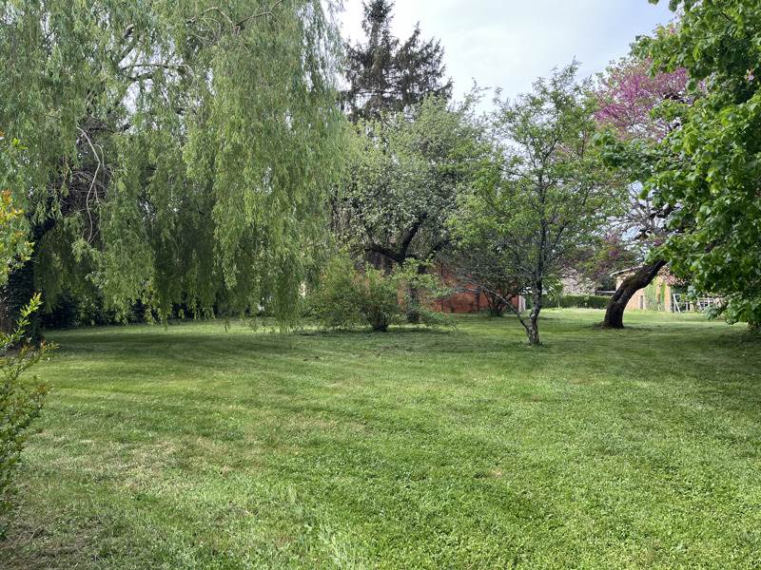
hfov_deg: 67.3
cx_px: 380
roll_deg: -0.5
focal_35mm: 26
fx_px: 572
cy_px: 285
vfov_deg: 53.1
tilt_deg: +2.4
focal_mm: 5.1
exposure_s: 1/463
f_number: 1.6
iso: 50
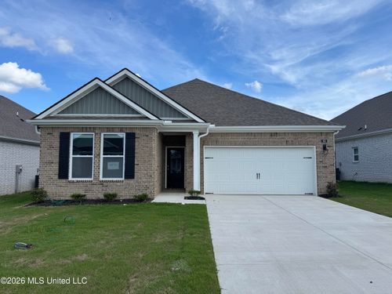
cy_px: 147
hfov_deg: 71.6
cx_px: 196
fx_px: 272
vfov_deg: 56.8
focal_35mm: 24
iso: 80
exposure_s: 1/3413
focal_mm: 6.76
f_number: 1.78
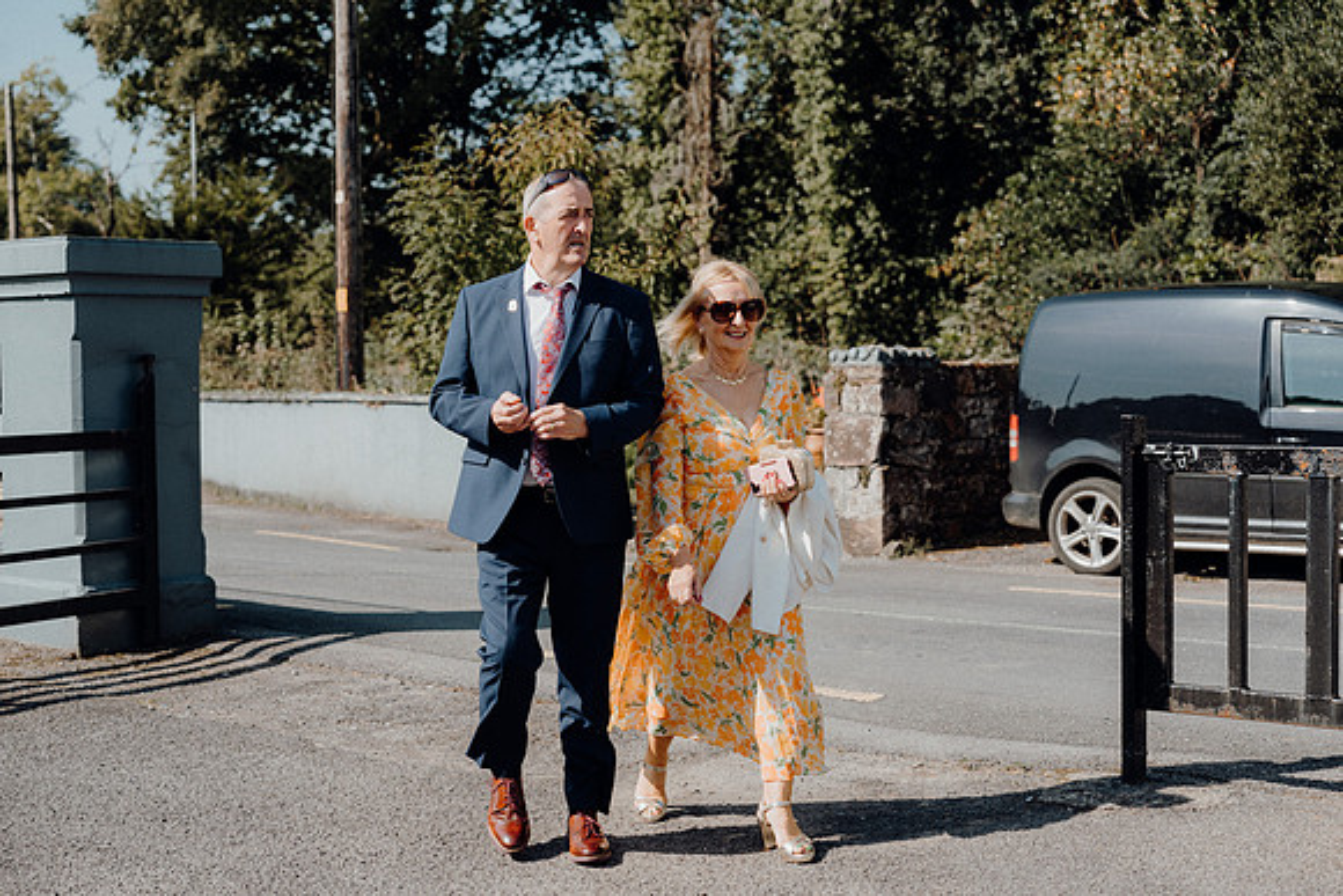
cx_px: 672
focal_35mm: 56
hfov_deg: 35.6
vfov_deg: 24.2
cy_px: 448
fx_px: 2090
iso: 125
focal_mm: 56
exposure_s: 1/1000
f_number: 3.5
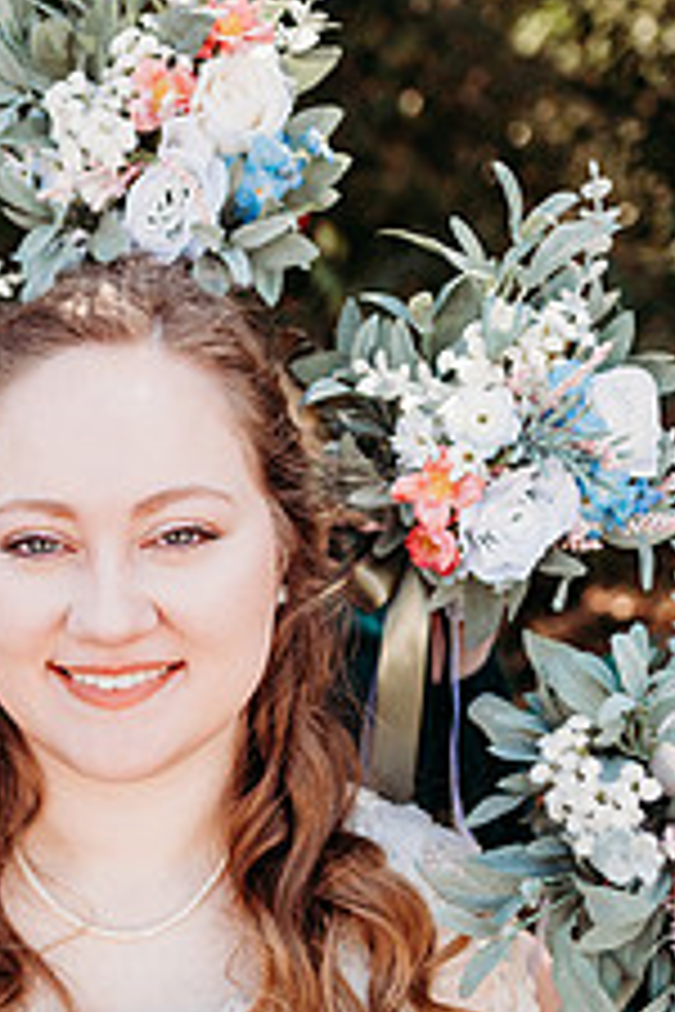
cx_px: 144
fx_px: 1350
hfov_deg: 27.6
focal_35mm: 48
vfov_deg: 40.5
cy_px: 697
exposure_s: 1/800
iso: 160
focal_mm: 24
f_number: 2.2
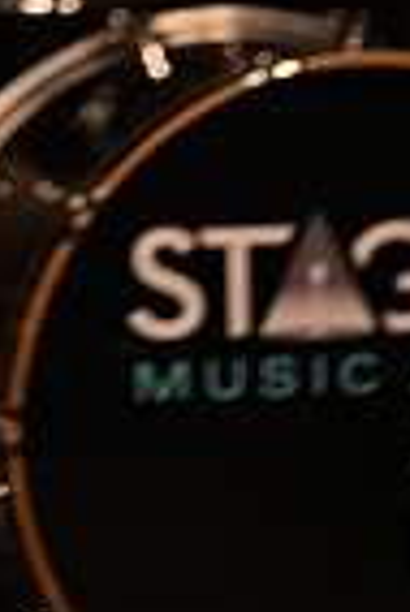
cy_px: -569
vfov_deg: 2.5
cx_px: -183
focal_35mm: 816
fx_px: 13905
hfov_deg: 1.7
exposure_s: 1/400
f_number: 2.8
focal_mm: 200
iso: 1000
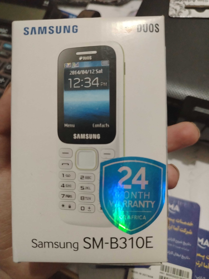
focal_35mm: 24
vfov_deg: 71.6
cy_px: 140
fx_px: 193
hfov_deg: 56.8
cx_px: 104
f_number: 1.75
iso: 8448
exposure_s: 1/100
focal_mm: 5.25
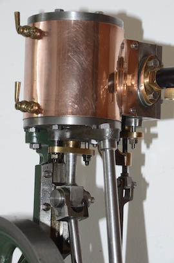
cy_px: 132
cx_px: 87
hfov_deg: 8.7
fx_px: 1148
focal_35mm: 158
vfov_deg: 13.1
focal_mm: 105
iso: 800
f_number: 13
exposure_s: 1/60
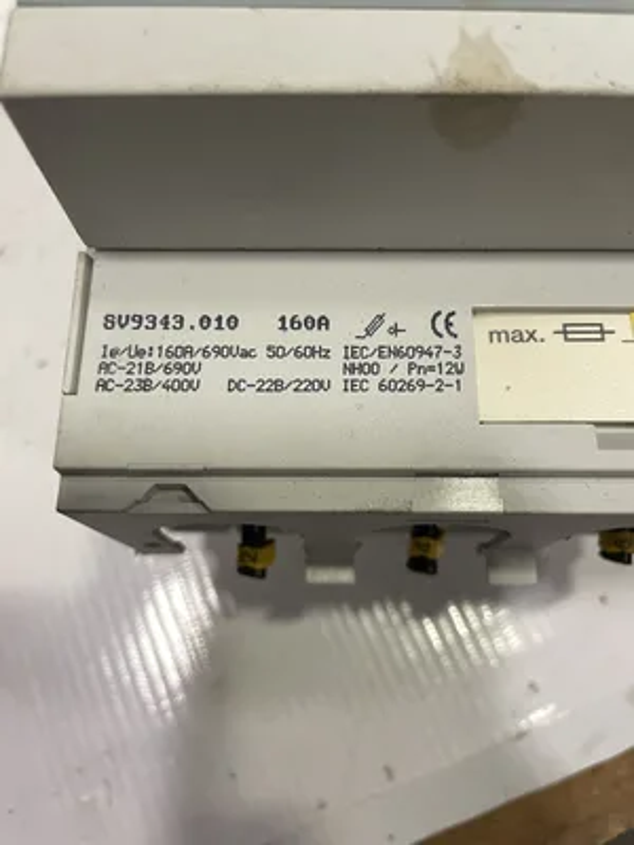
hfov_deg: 53.1
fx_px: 635
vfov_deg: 67.3
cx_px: 317
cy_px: 422
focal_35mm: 26
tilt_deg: -71.8
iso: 125
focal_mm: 4.2
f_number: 1.6
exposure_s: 1/60
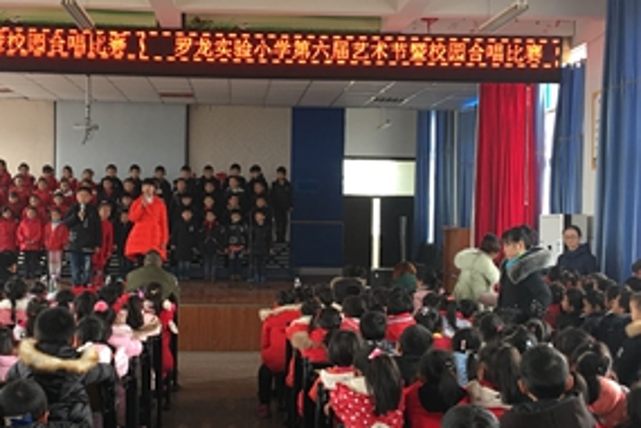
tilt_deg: +0.9
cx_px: 277
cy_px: 217
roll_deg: -1.2
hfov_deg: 37.5
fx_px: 944
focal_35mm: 53
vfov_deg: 25.5
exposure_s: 1/17
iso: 40
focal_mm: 4.15
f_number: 2.2
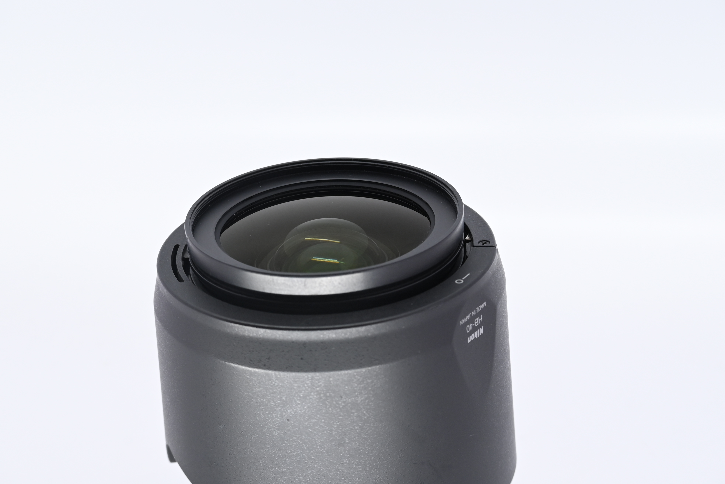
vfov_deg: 18.2
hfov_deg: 27.0
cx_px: 362
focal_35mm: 75
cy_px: 242
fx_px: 1510
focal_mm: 50
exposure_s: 1/100
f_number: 9
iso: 500
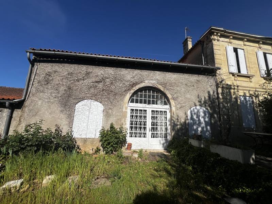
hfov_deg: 106.2
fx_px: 102
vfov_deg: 89.9
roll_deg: -2.6
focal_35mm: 13
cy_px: 102
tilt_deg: +10.2
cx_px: 136
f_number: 1.8
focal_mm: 1.57
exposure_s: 1/2660
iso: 32
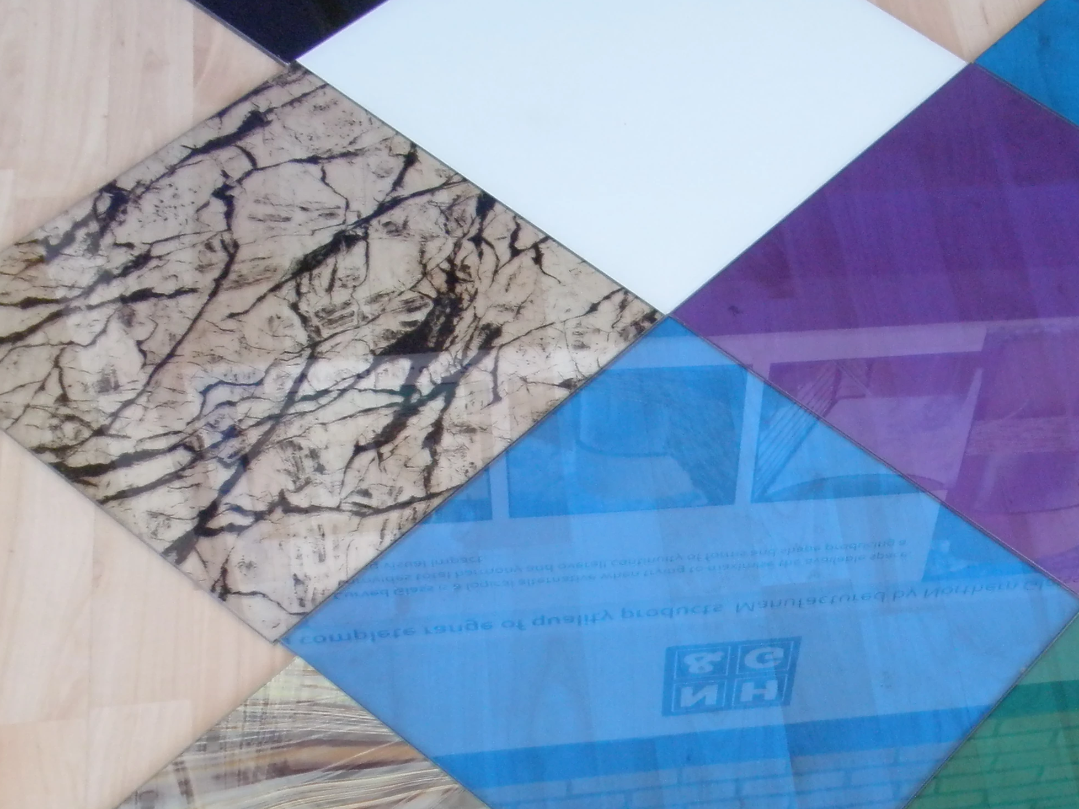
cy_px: 589
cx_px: 969
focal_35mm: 69
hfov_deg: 27.2
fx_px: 2151
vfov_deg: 21.2
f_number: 3.5
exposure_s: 1/30
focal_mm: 6.6
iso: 160
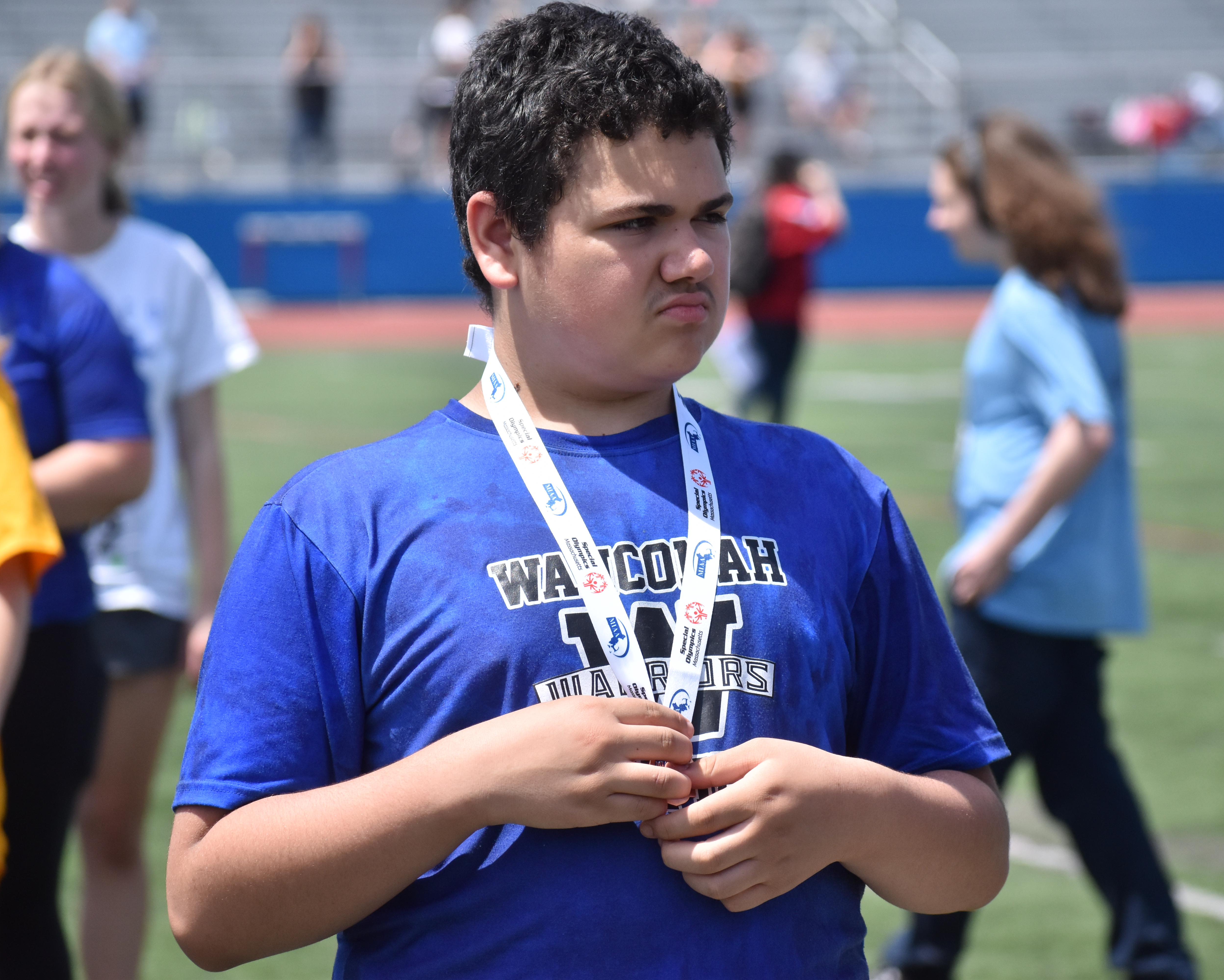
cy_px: 488
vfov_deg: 7.5
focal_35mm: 207
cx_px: 650
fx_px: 7498
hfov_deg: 9.3
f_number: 4.8
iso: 560
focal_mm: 122
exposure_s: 1/4000
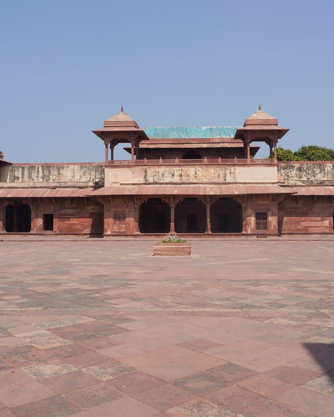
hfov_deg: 41.1
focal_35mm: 36
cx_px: 190
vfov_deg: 50.3
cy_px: 195
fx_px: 445
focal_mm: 24
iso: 100
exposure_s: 1/100
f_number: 18
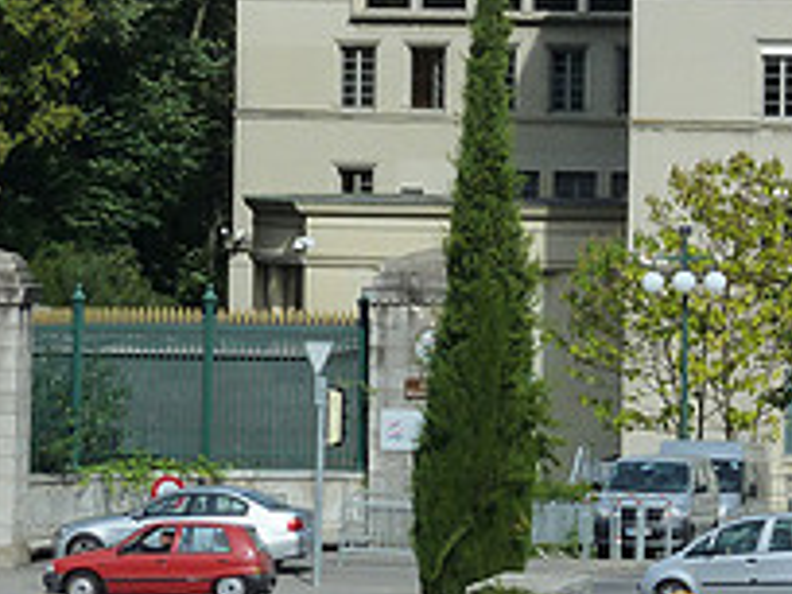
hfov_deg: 5.8
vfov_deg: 4.4
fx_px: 7733
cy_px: -37
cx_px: 951
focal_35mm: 338
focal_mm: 19.5
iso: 125
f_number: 5.6
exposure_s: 1/500
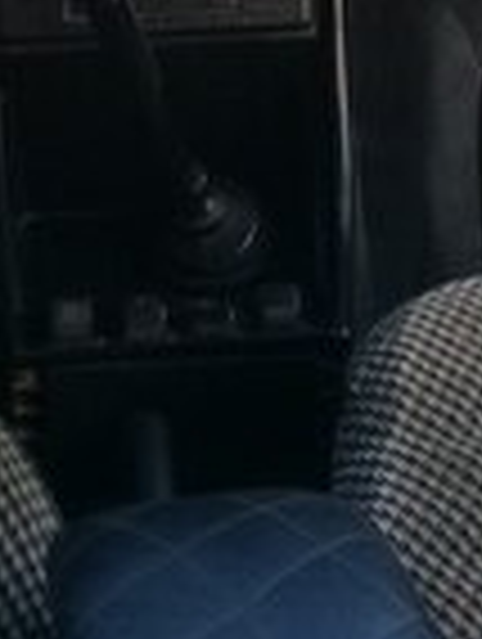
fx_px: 1999
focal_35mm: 108
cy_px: -328
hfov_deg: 13.7
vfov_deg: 16.5
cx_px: 180
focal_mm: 3.3
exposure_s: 1/33
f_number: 2.2
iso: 50
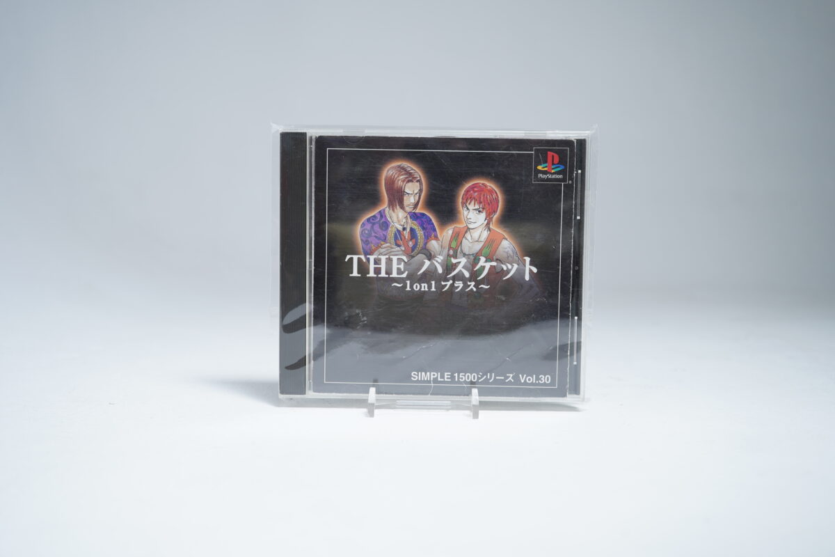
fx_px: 928
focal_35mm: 40
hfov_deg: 48.5
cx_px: 418
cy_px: 278
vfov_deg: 33.4
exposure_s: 1/5
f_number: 6.3
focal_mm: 40
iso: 160
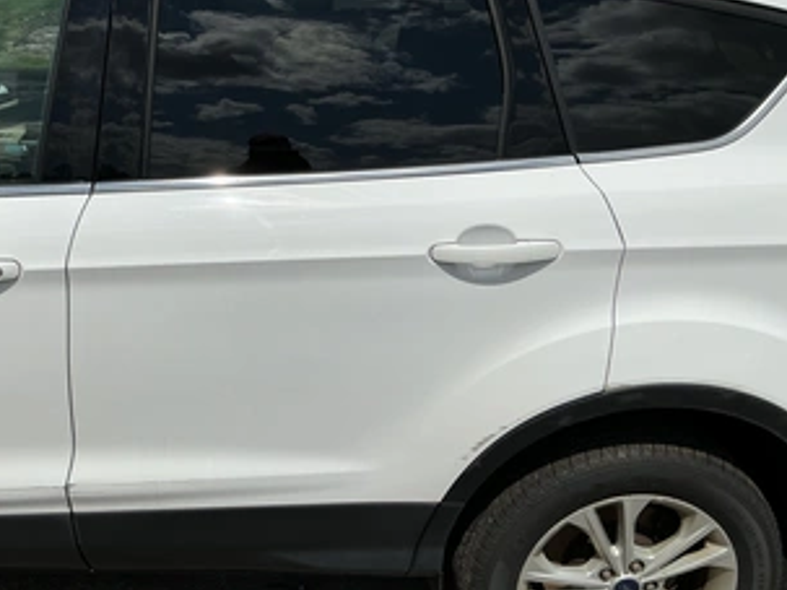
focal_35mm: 37
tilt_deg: -19.2
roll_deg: -2.9
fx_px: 841
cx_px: 299
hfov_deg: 49.7
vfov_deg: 38.6
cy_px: 255
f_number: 1.8
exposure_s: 1/6536
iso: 25
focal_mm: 3
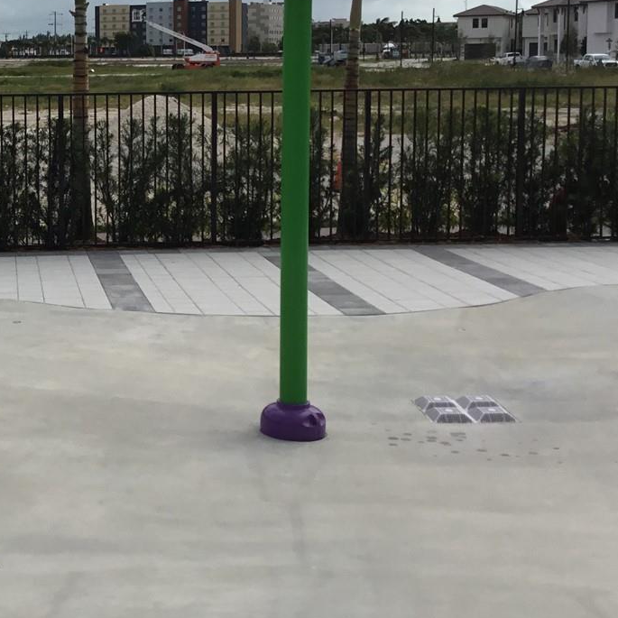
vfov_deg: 26.6
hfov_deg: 25.9
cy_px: 167
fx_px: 1293
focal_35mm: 64
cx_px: 47
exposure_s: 1/2146
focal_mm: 3.3
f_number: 2.4
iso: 25
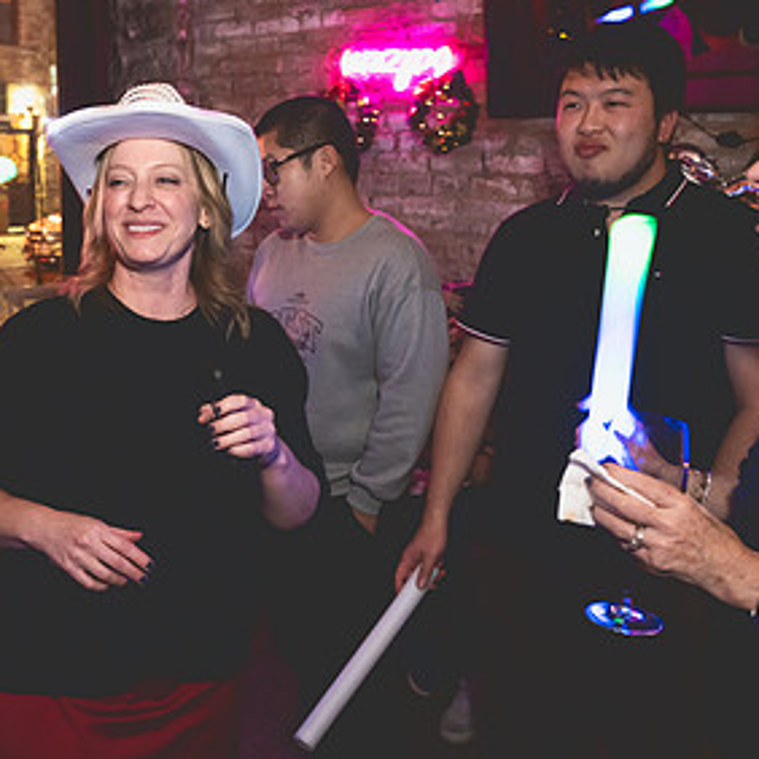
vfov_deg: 40.0
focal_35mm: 42
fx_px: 1042
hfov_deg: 39.4
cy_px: 351
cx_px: 240
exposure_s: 1/100
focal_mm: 24
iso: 3200
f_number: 2.8
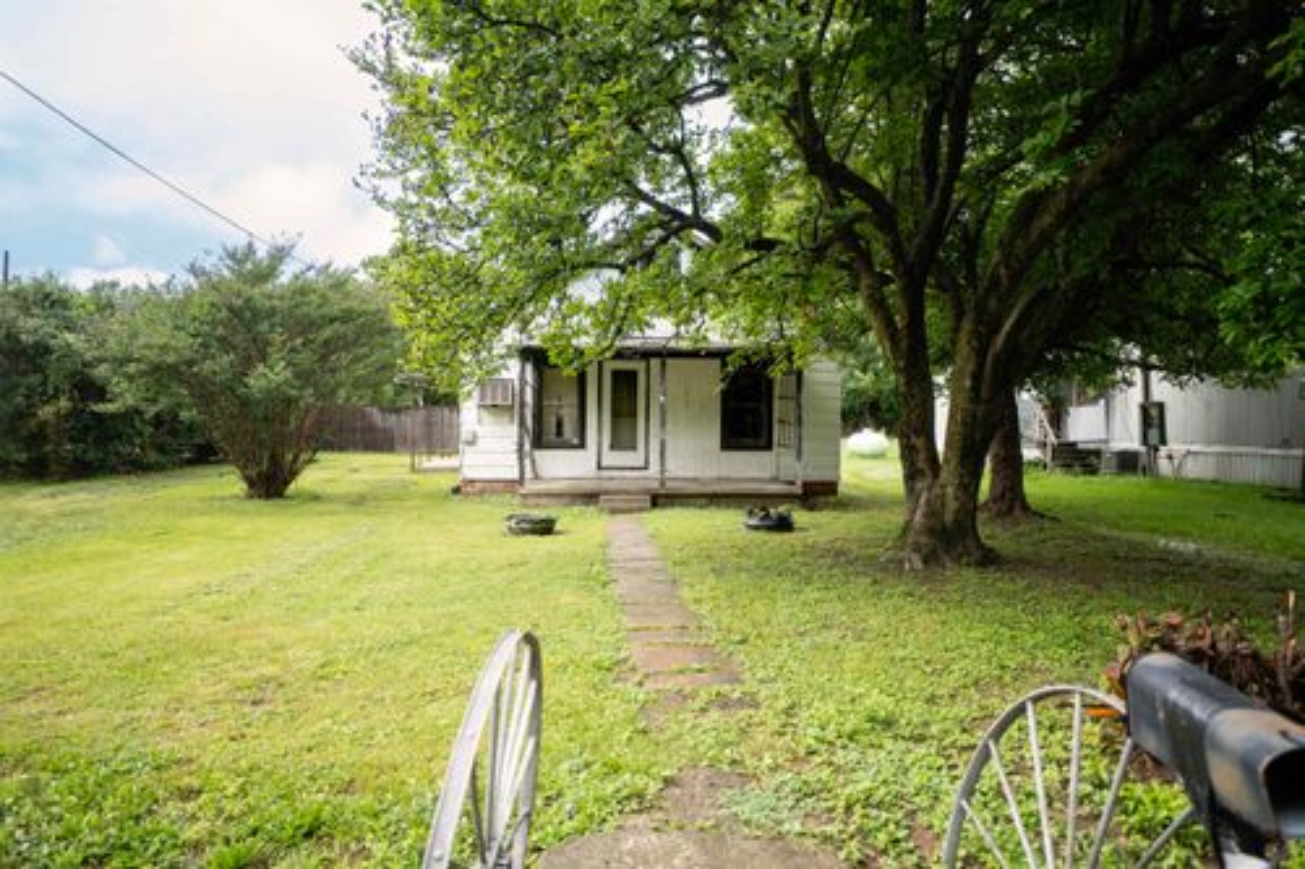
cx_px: 652
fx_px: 873
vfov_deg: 52.9
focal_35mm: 24
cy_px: 434
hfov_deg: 73.5
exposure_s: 1/1000
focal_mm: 24.1
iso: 320
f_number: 2.8
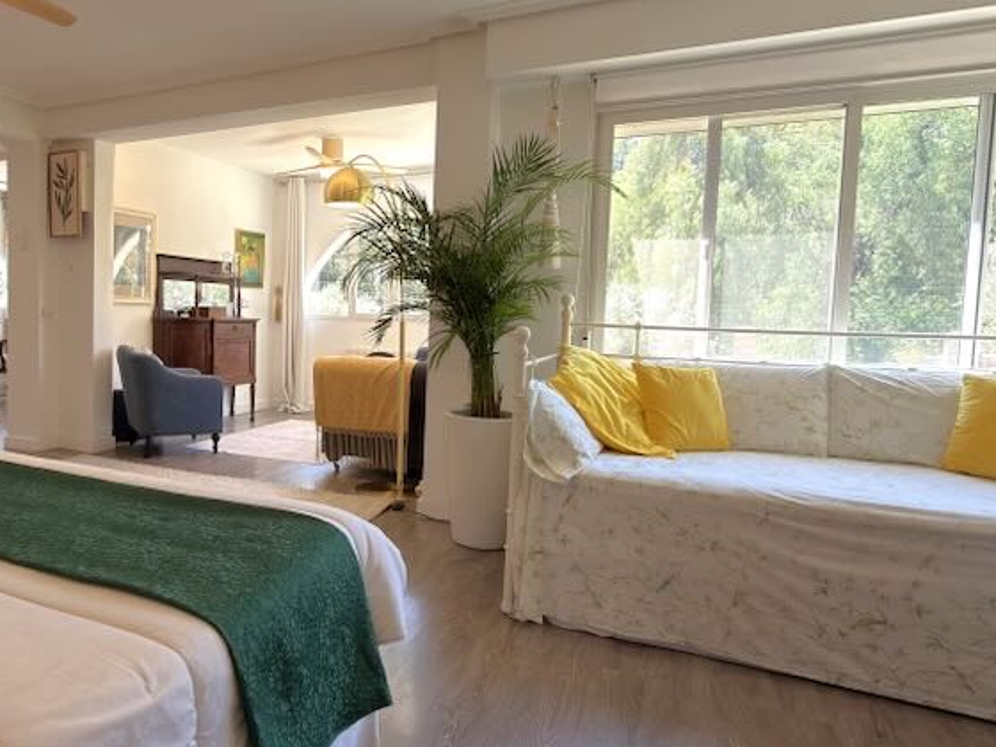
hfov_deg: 66.9
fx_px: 719
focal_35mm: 25
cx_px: 308
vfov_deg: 54.8
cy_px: 352
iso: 50
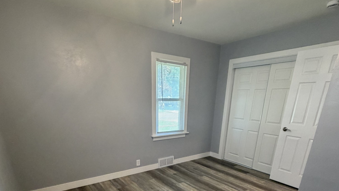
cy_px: 169
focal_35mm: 21
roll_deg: -1.0
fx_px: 189
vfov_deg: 48.5
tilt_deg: -20.3
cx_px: 166
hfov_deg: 83.8
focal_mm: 2.22
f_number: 2.2
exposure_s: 1/60
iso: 400
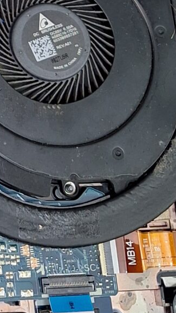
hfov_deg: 9.4
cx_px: -282
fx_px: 921
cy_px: -87
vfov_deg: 18.1
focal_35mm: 111
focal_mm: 5.54
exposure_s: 1/40
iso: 200
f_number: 1.8
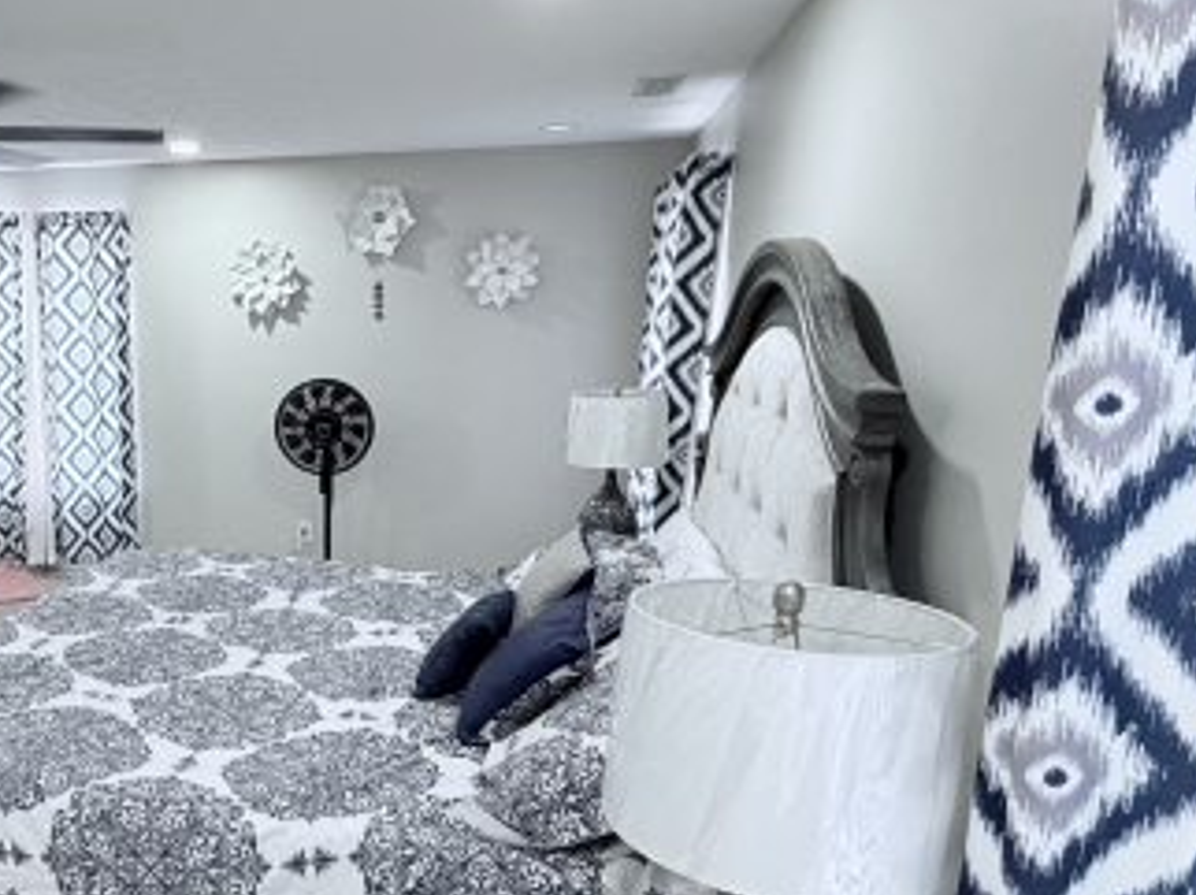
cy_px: 531
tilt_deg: -13.5
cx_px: 232
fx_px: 1001
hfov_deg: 57.0
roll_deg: -0.3
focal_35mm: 29
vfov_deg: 47.9
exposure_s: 1/75
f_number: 2.2
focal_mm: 2.22
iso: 320
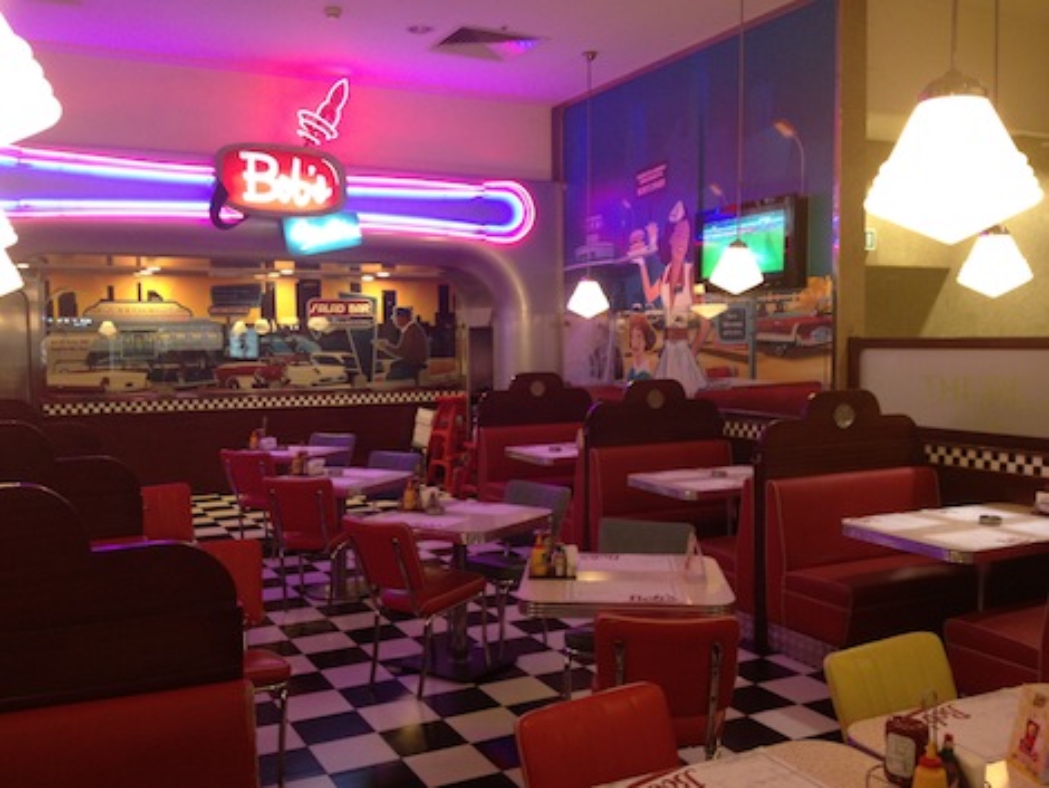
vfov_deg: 40.7
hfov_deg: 52.6
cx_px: 524
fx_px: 1061
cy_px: 394
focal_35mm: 35
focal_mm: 4.28
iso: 160
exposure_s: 1/20
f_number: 2.4
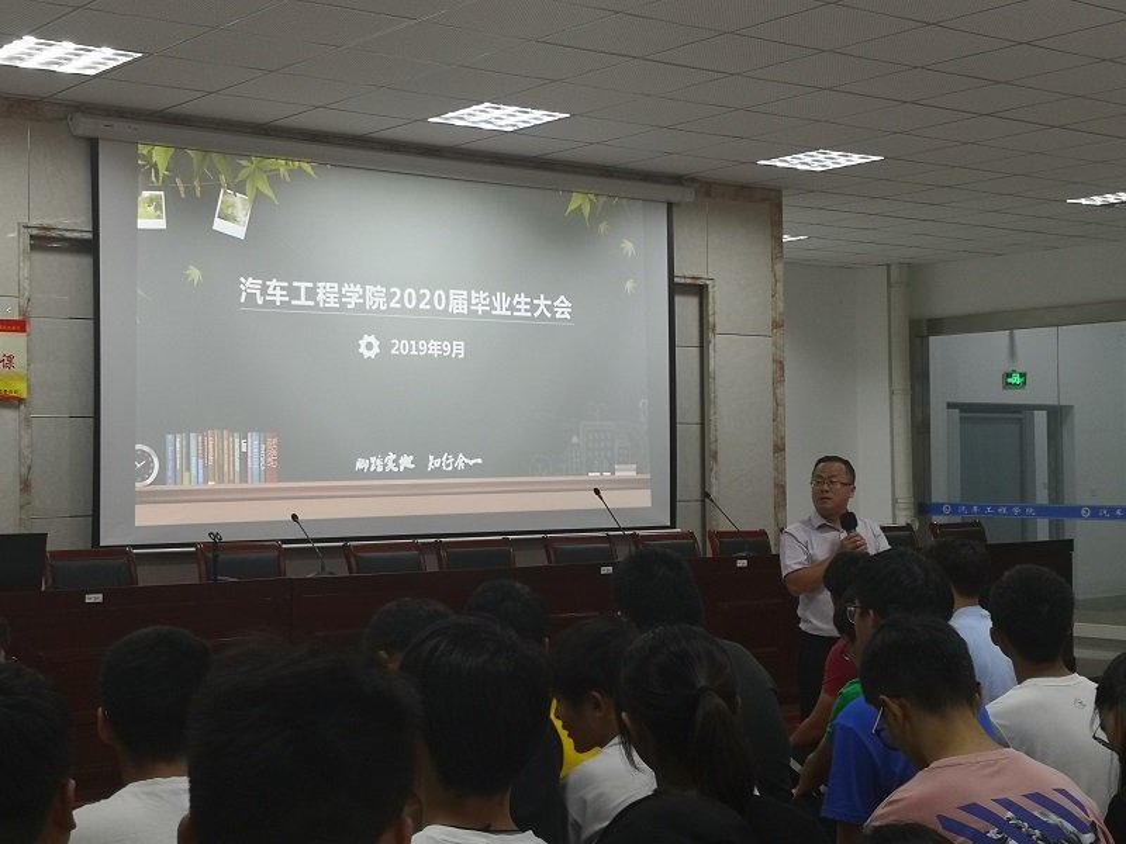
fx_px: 1757
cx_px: 563
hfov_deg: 35.5
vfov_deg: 27.0
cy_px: 422
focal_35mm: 54
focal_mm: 3.95
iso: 200
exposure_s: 1/60
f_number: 1.6
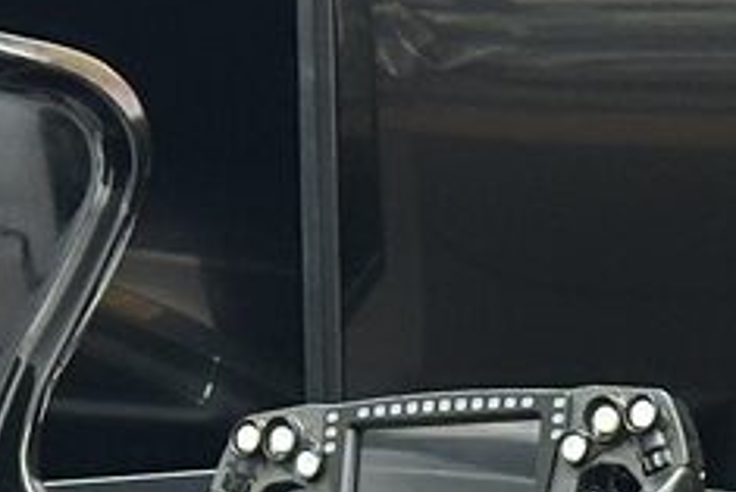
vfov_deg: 4.3
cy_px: 1117
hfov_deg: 6.5
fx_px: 6505
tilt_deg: -12.6
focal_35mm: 318
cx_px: 495
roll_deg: -0.4
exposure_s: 1/60
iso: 200
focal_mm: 6.86
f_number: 1.78
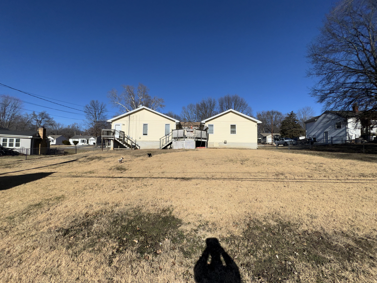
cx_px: 188
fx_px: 152
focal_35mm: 14
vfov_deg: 85.7
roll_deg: +0.8
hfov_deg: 102.1
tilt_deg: +4.5
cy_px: 142
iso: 32
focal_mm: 2.22
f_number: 2.2
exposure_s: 1/4367
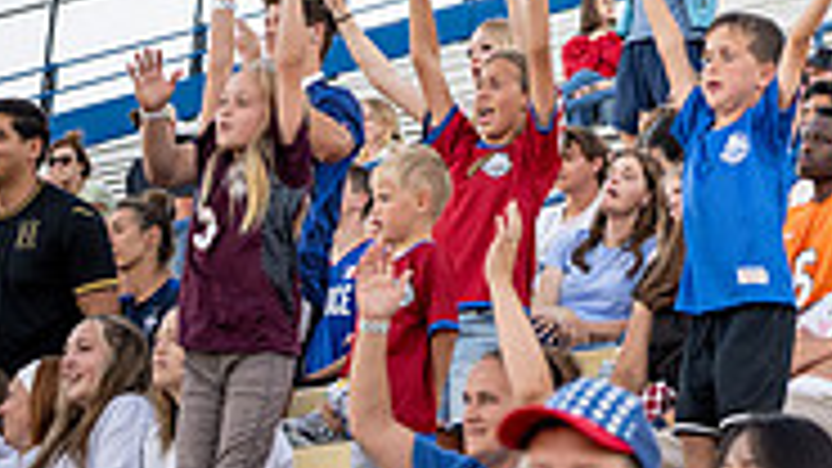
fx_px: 4125
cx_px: 1093
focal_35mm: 187
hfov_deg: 11.2
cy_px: -101
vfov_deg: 6.4
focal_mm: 57
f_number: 2.8
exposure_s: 1/1250
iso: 1250
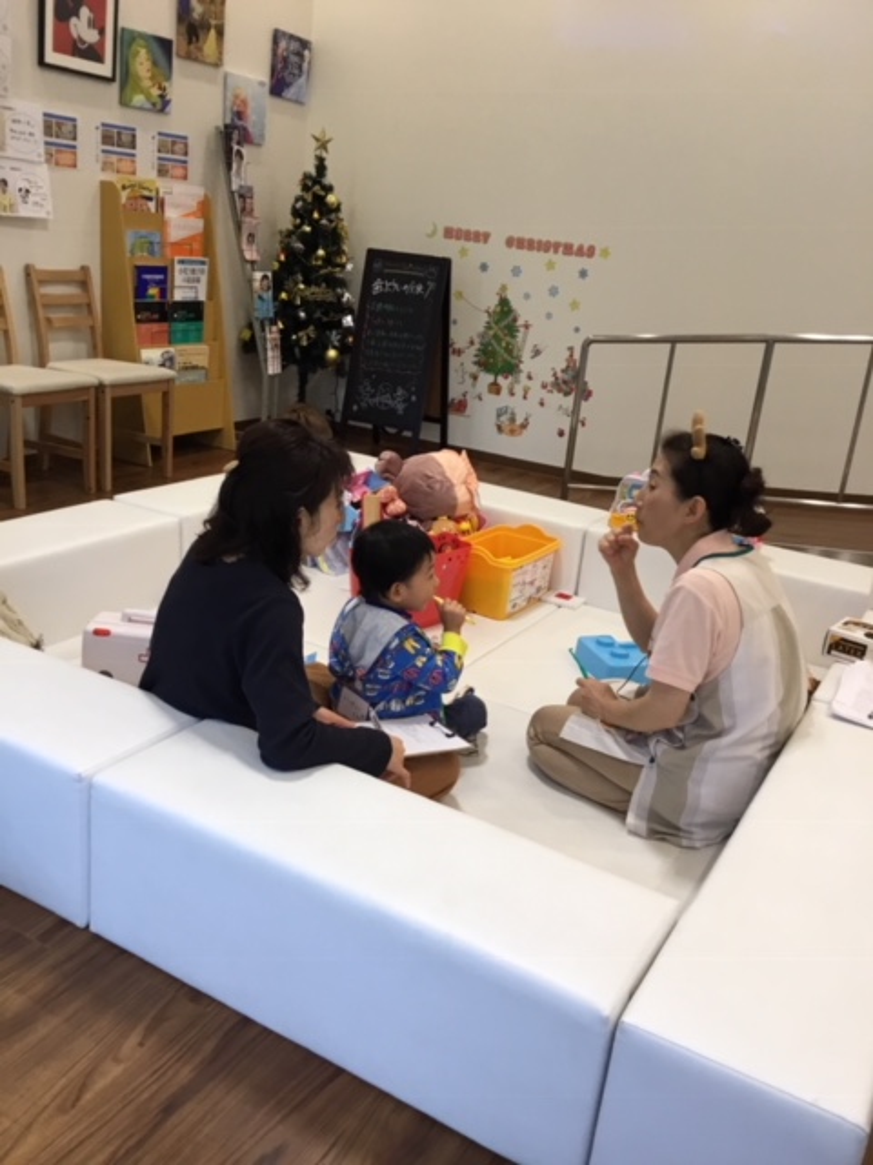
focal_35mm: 31
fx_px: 1042
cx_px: 436
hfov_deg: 45.4
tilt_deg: -18.5
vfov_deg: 58.4
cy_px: 582
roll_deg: -5.7
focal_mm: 3.3
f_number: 2.4
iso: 32
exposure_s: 1/30
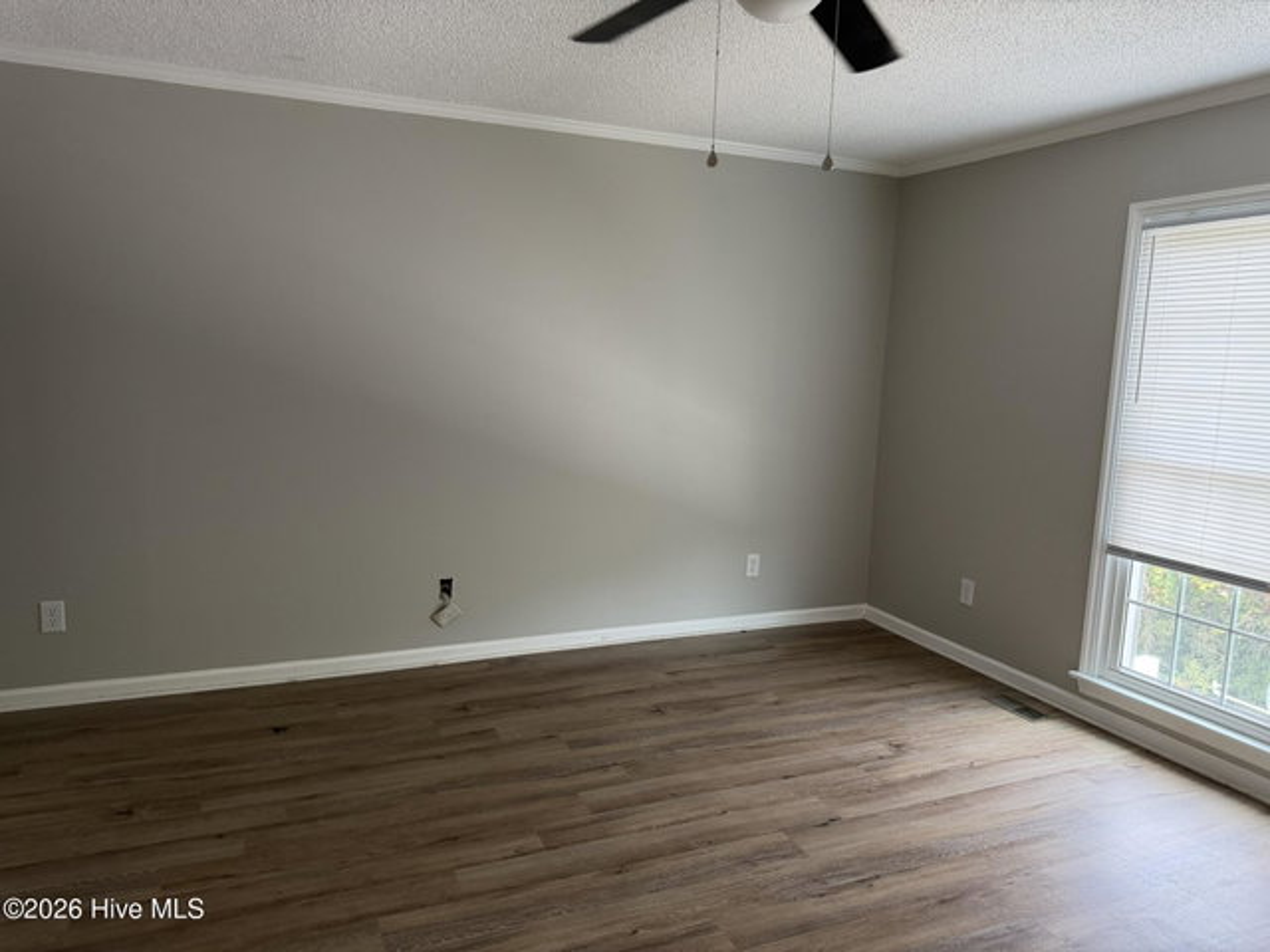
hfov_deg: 71.6
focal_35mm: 24
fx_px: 881
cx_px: 635
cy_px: 476
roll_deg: -1.6
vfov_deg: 56.8
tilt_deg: -8.2
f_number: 1.78
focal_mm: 6.76
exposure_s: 1/120
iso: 200
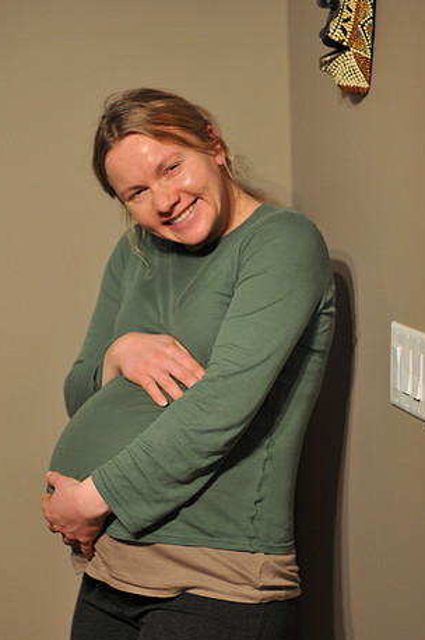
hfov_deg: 14.4
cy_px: 370
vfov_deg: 21.5
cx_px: 187
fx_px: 1687
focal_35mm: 95
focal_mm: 50
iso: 640
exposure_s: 1/125
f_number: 2
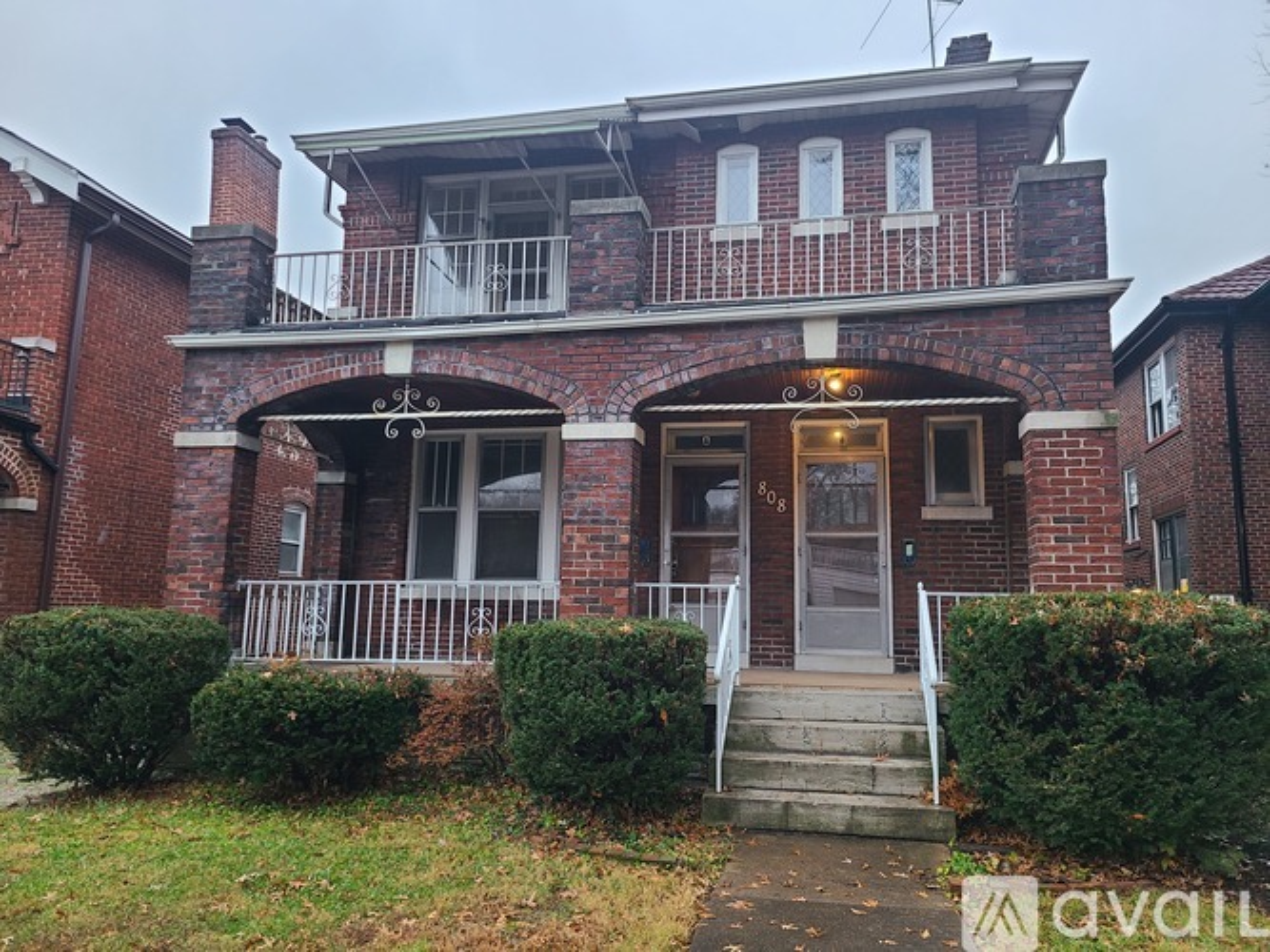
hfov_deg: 67.3
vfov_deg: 53.0
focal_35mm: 26
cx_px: 635
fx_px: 954
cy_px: 476
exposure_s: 1/60
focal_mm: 5.4
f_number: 1.8
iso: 100
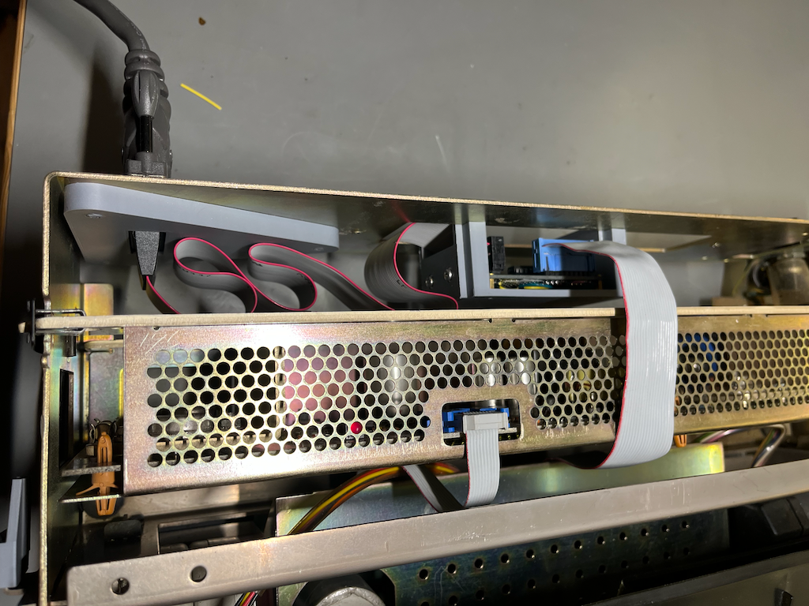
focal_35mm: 26
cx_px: 404
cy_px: 303
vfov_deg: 53.1
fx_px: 608
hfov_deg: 67.3
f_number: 1.6
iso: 80
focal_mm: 5.1
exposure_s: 1/120
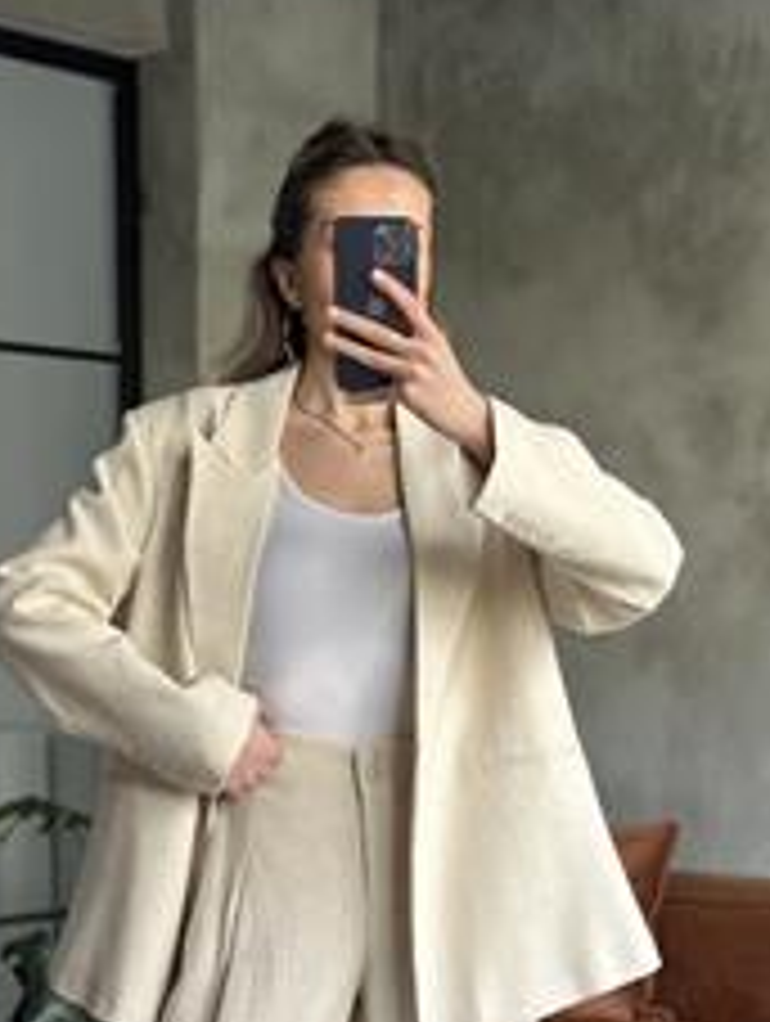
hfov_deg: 16.4
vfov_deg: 21.3
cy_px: 900
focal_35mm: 90
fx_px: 2662
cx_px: 302
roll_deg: +0.1
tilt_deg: -20.0
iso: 125
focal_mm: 6.86
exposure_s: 1/92
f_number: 1.78
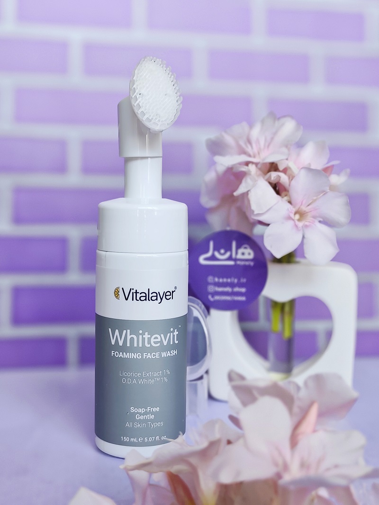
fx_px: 671
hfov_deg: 31.5
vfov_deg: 41.2
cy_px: 252
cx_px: 190
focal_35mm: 46
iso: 250
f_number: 1.65
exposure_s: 1/100
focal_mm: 6.19
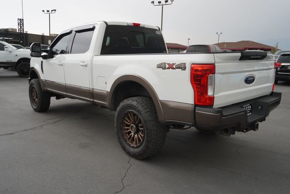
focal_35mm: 30
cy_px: 97
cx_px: 145
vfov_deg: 43.7
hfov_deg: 61.9
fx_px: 242
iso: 100
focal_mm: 20
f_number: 4
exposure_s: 1/60
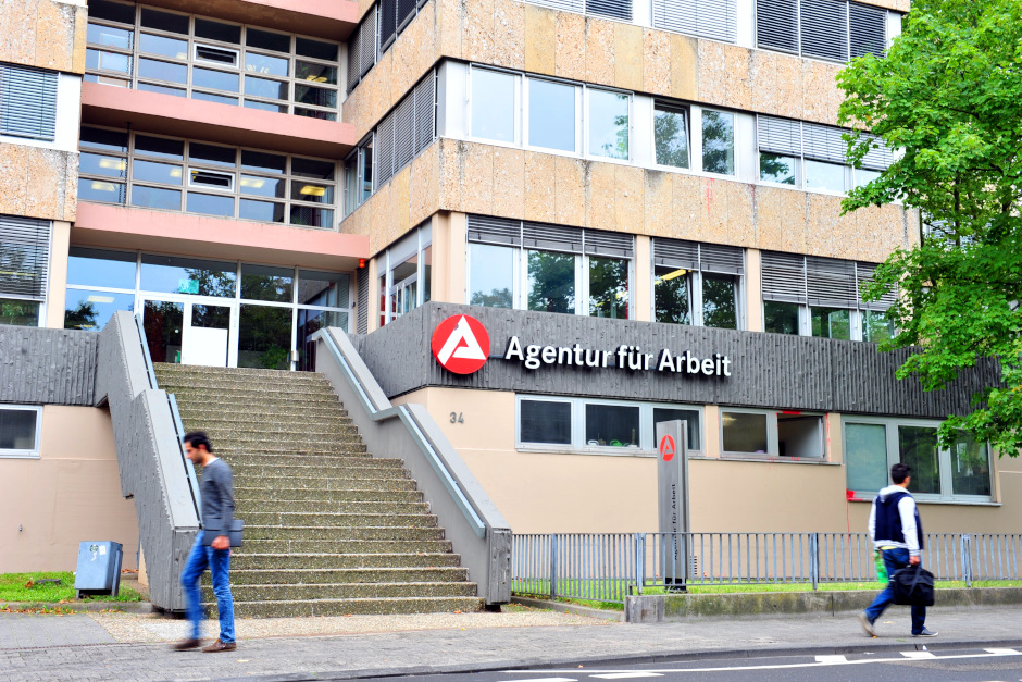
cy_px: 341
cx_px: 511
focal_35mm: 42
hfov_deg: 46.4
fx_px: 1192
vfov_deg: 31.9
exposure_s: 1/40
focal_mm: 42
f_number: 10
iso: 250
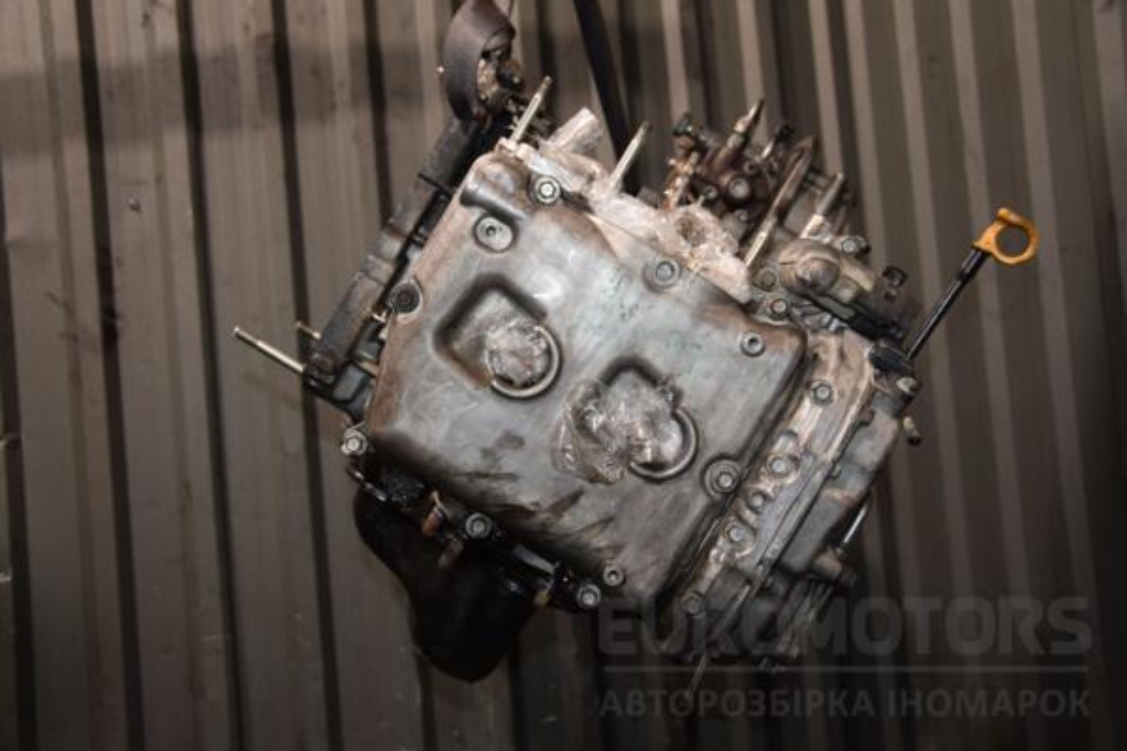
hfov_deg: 49.6
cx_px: 564
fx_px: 1221
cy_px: 376
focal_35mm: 39
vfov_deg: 34.2
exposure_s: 1/60
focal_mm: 26
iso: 800
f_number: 5
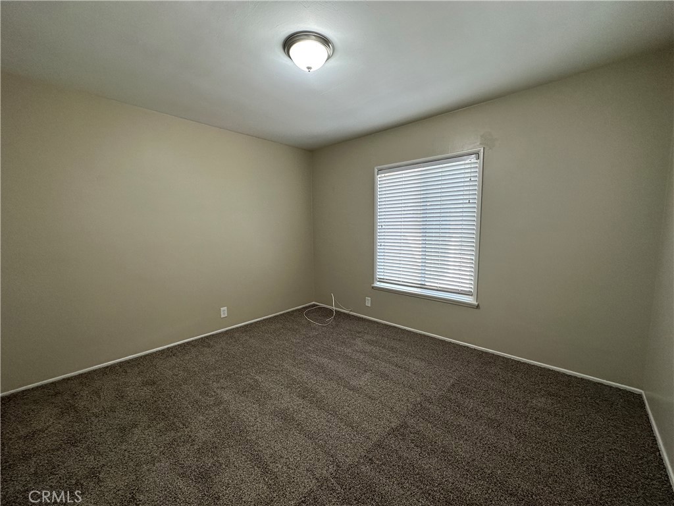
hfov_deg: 102.1
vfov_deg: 85.7
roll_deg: +0.3
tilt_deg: -6.1
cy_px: 253
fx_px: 273
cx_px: 337
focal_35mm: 14
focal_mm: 2.22
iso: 160
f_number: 2.2
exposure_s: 1/120
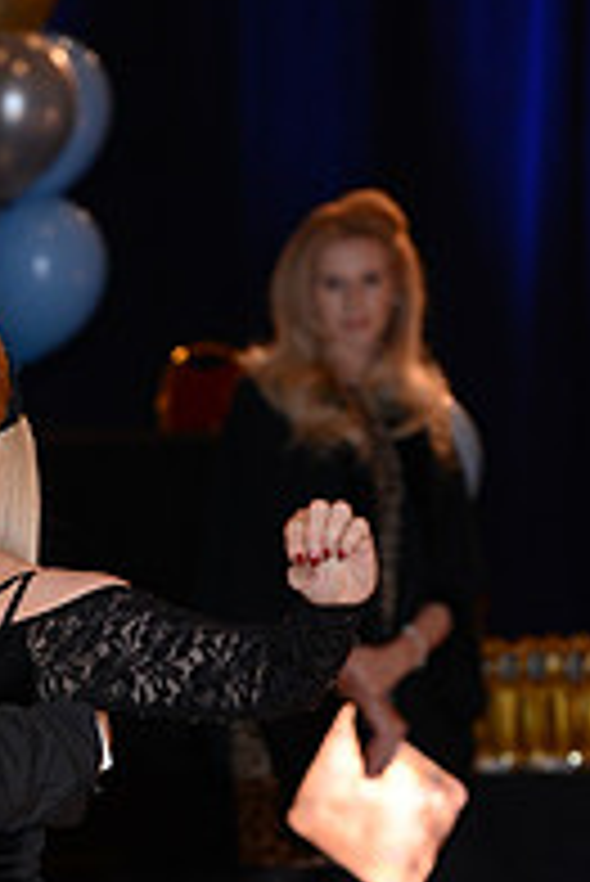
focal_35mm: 400
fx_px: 9815
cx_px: -259
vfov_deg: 5.1
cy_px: 1071
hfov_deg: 3.4
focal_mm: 135
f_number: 4.5
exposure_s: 1/200
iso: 1250
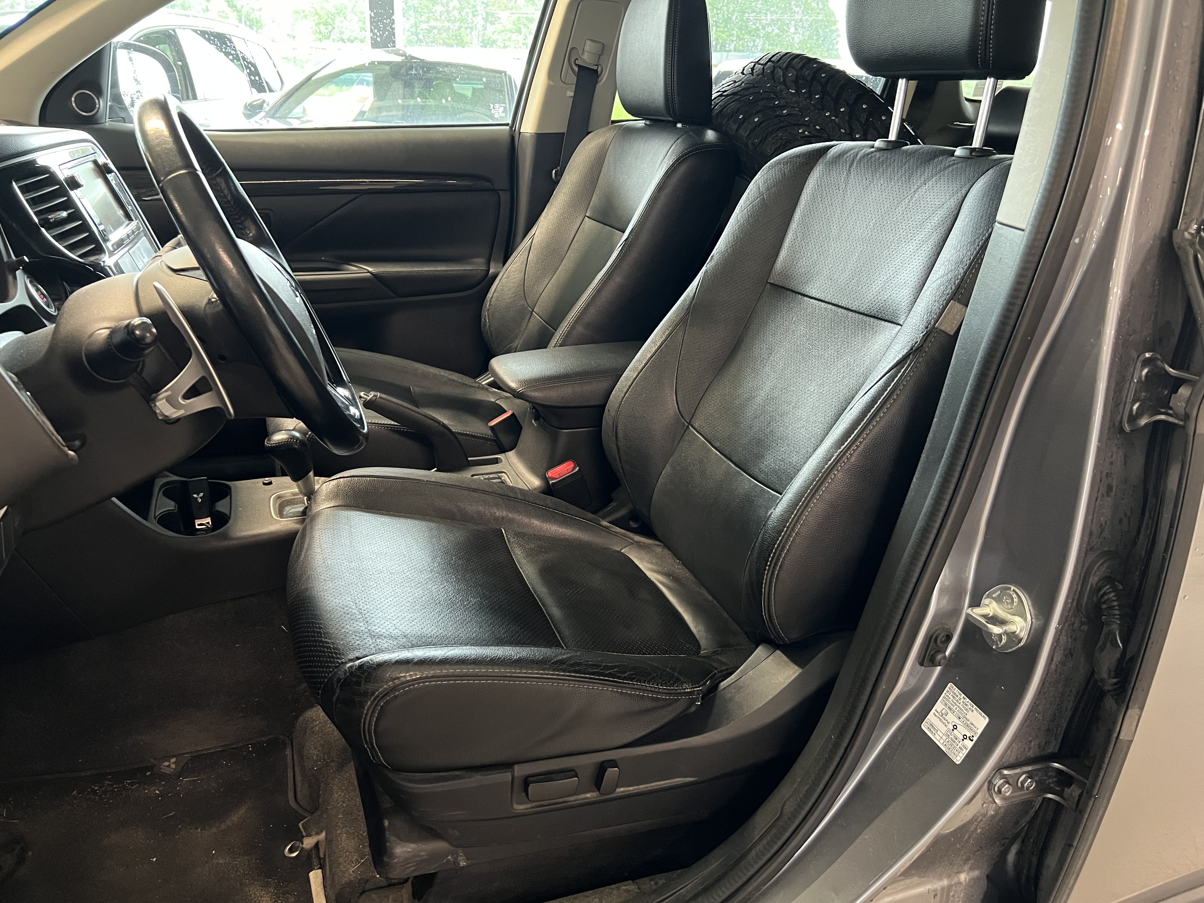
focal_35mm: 26
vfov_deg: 53.1
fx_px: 904
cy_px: 452
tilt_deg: -22.0
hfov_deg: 67.3
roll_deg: -2.3
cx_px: 602
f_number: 1.5
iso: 500
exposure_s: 1/33
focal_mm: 5.7
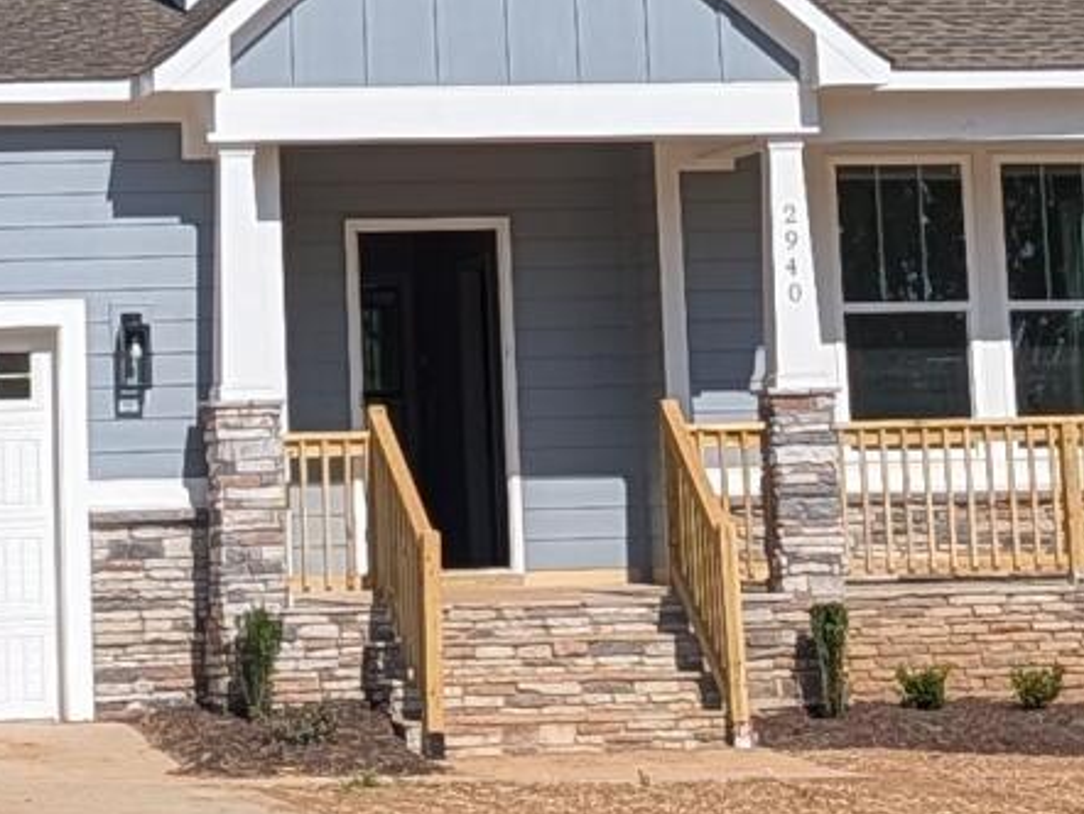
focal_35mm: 163
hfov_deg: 12.1
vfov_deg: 8.9
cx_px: 250
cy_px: -373
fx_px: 5107
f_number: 1.68
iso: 22
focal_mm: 6.9
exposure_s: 1/1715
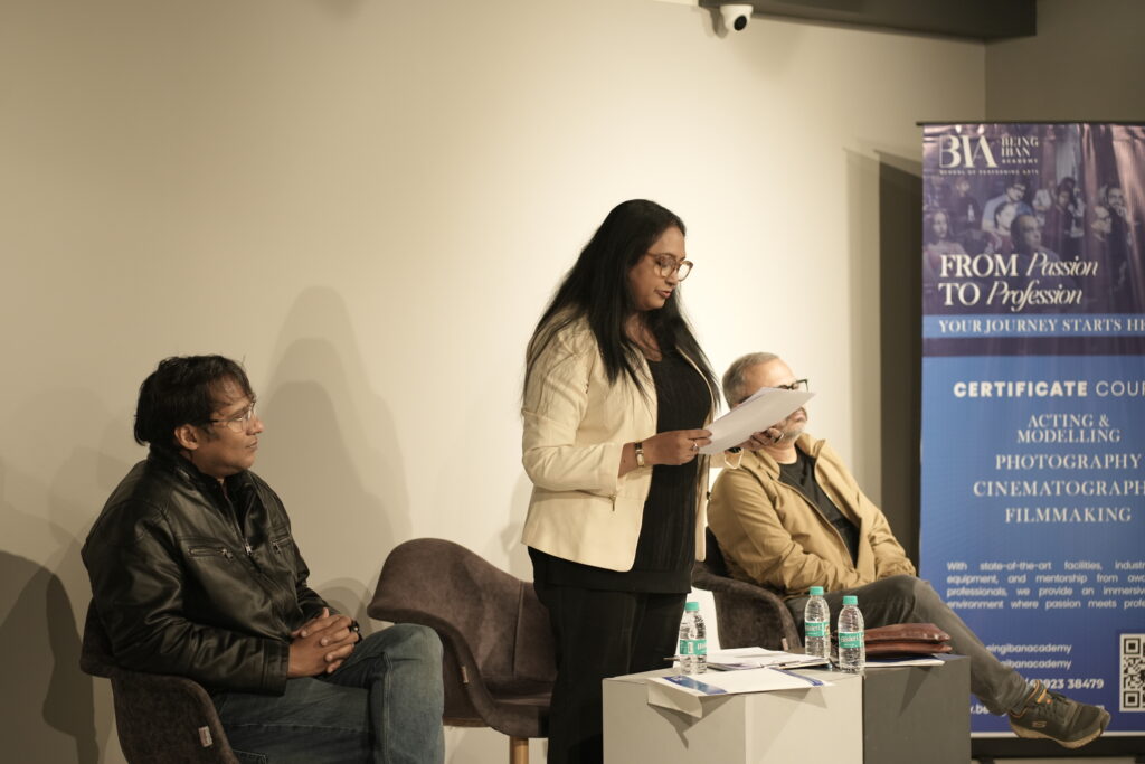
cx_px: 572
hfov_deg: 23.9
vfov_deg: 16.1
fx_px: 2704
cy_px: 382
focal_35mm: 85
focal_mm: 85
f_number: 2.8
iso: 1000
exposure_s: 1/200
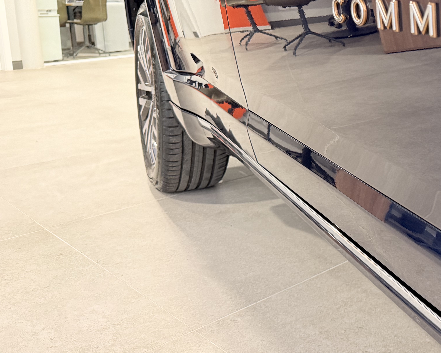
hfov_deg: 38.6
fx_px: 574
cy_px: 110
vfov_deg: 33.8
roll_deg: +0.9
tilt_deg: -9.7
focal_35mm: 44
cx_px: 412
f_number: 1.78
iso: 320
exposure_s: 1/60
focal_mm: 6.76
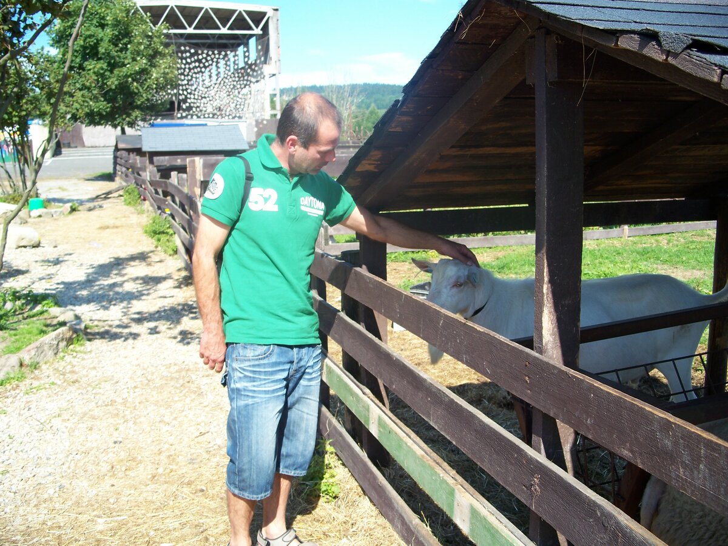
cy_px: 273
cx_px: 364
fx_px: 778
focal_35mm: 37
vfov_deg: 38.7
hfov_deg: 50.1
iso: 64
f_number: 2.8
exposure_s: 1/400
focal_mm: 7.8
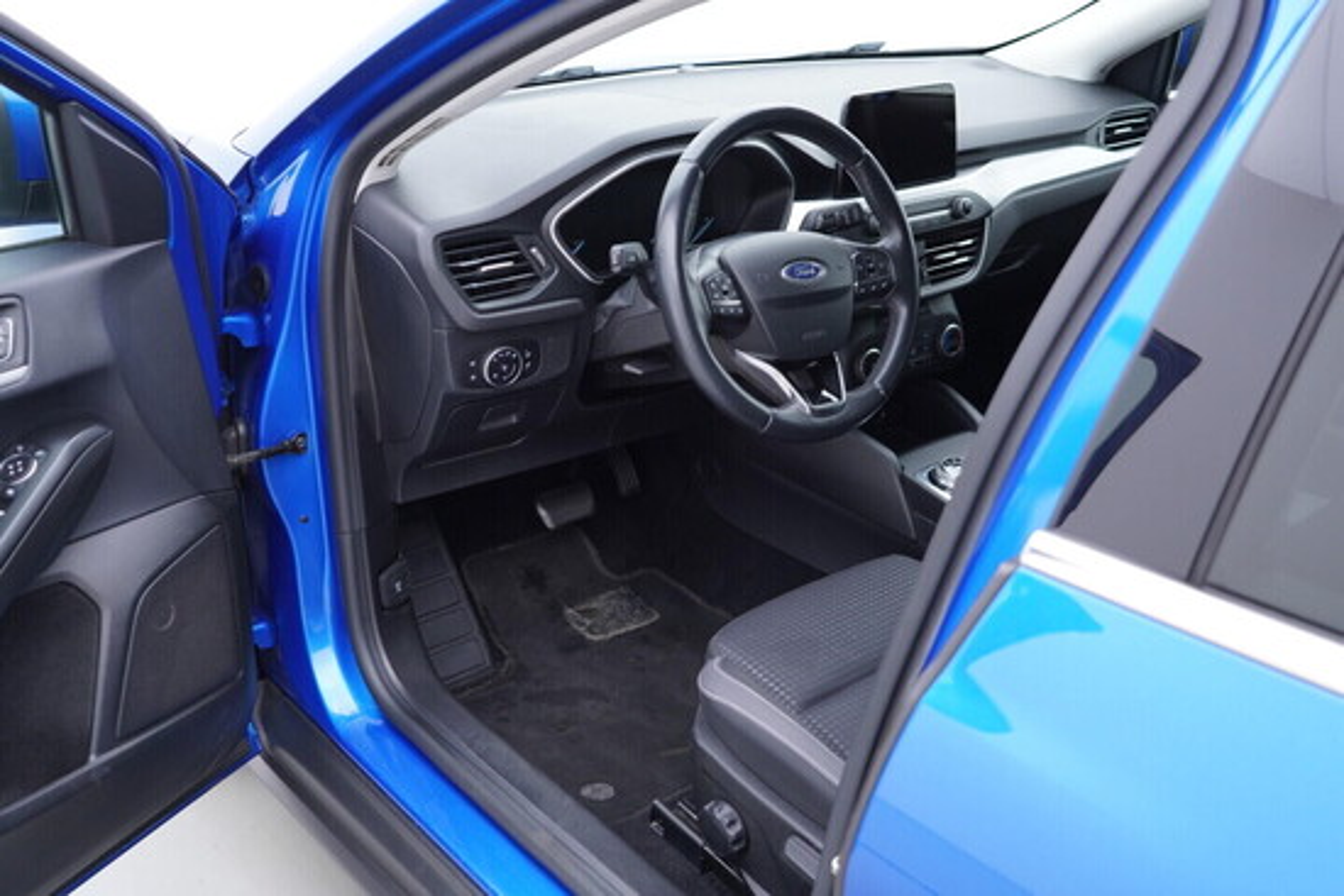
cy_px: 448
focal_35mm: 36
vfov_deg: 36.9
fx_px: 1344
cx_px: 672
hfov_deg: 53.1
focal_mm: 24
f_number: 2.8
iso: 200
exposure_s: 1/40
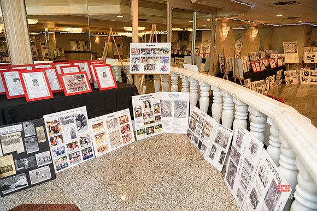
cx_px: 158
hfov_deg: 73.7
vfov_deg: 53.2
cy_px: 106
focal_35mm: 24
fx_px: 211
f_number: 3.2
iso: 1600
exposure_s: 1/125
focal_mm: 24
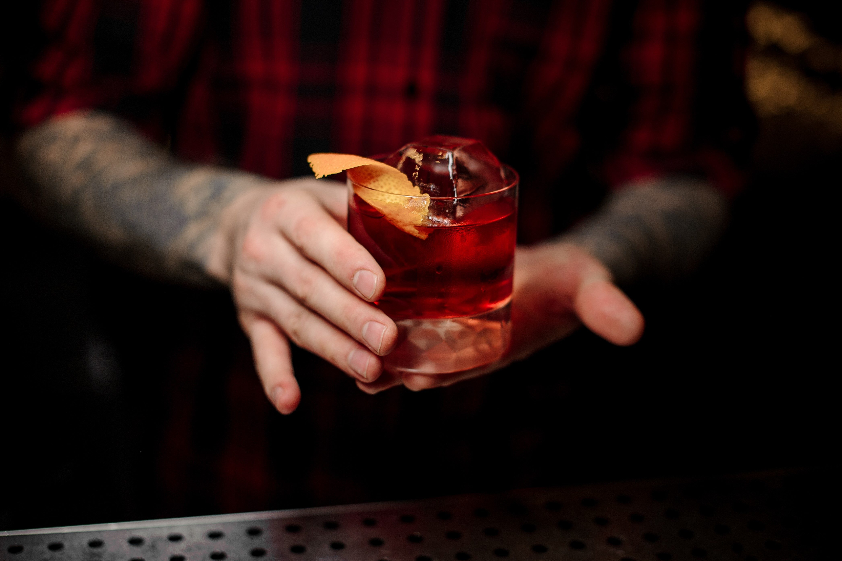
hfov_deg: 38.9
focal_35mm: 51
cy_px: 278
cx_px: 413
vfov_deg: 26.5
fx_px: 1193
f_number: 2.2
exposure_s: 1/160
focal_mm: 50
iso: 320
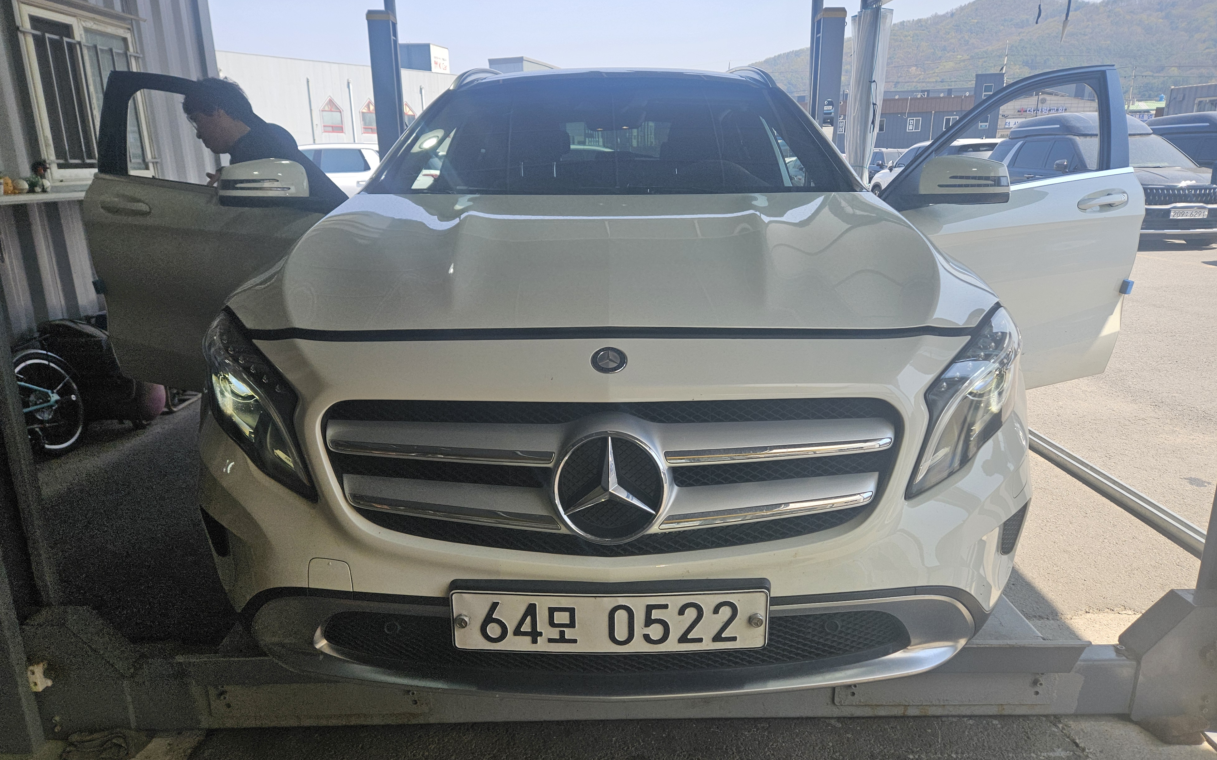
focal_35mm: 25
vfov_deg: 49.2
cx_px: 623
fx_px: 829
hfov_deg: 72.5
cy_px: 409
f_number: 1.8
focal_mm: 5.4
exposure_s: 1/2000
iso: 80
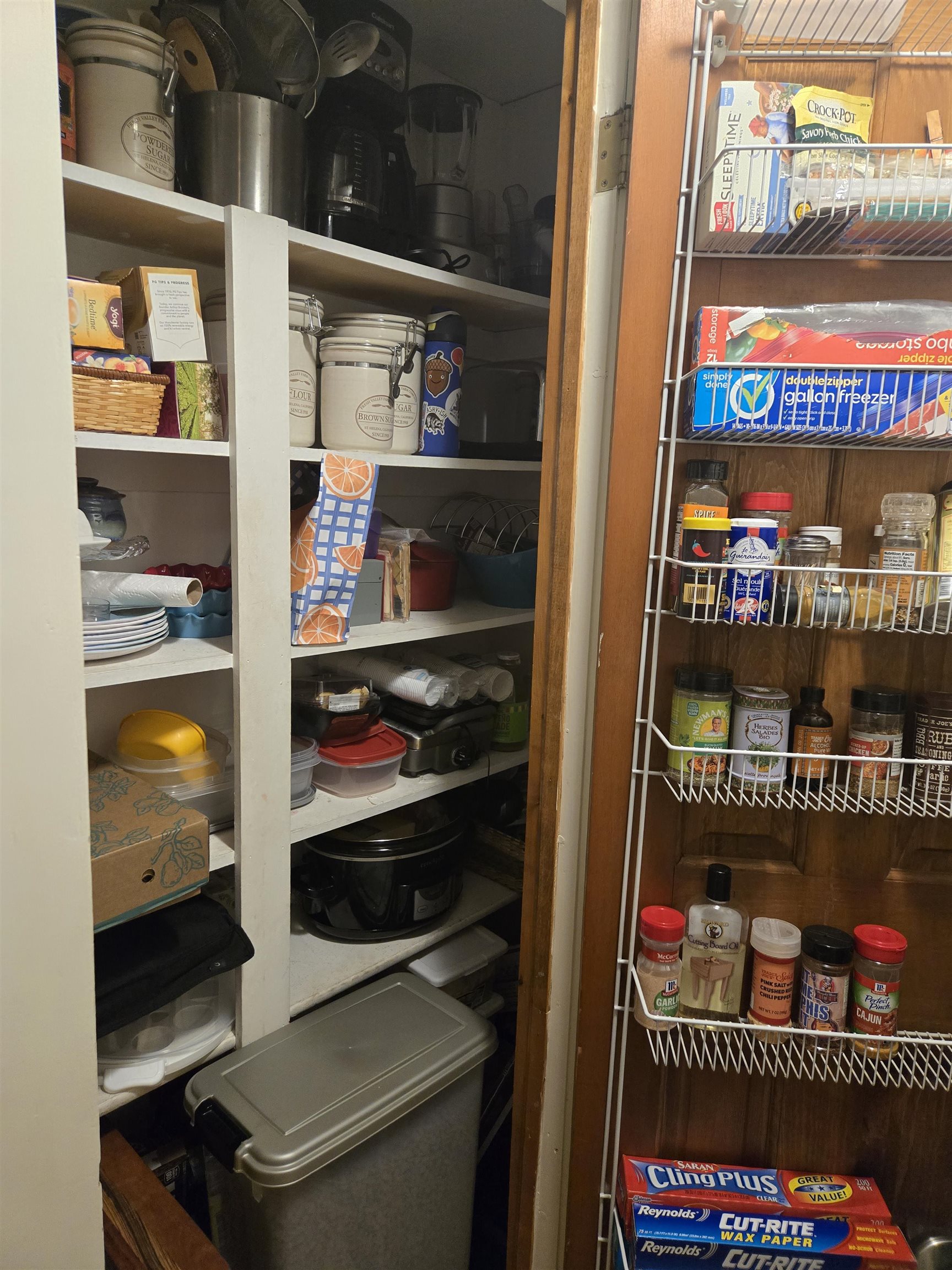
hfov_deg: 58.9
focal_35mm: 23
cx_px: 476
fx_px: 843
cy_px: 635
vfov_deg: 73.9
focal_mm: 5.4
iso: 800
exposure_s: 1/120
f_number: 1.8
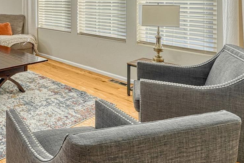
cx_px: -14
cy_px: 8
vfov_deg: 38.0
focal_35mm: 32
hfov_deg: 46.6
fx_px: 213
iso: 400
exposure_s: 1/13
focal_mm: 14.7
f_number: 8
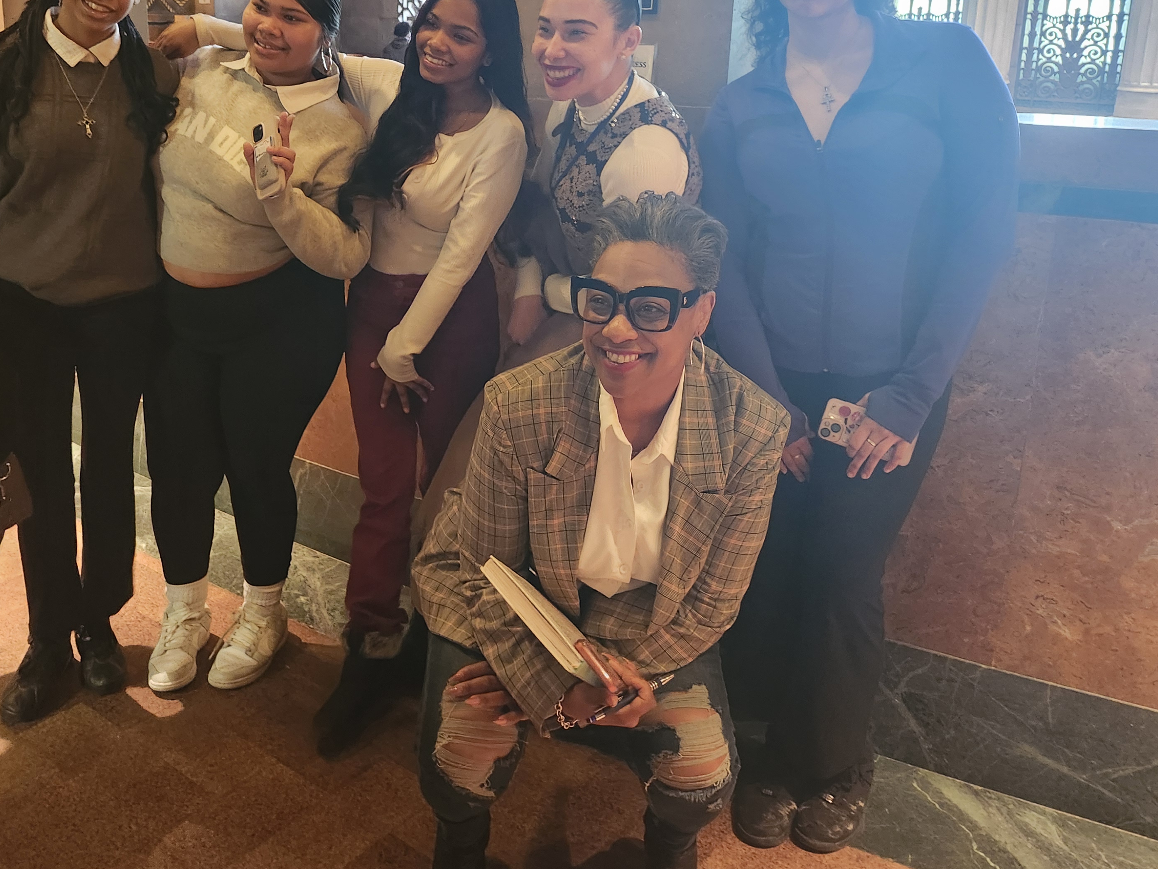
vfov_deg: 42.3
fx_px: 1104
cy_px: 283
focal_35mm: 33
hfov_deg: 54.7
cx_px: 428
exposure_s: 1/24
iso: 1000
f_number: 1.8
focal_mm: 5.54
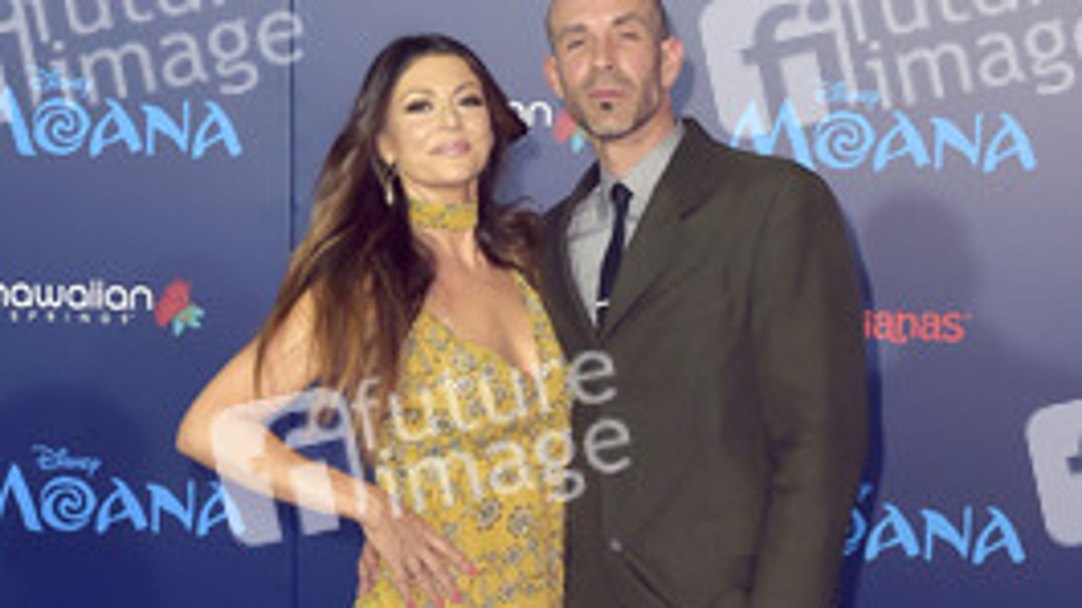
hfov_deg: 24.5
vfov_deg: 13.6
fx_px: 2496
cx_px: 541
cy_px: 653
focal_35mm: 87
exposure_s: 1/320
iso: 400
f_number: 4.5
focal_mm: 55
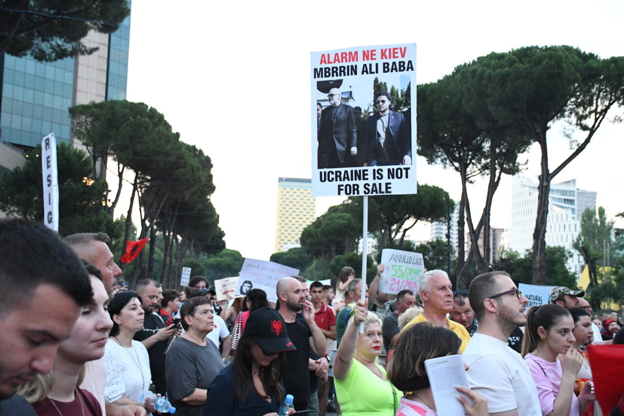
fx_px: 832
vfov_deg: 28.1
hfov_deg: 41.1
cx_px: 312
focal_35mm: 48
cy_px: 208
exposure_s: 1/160
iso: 3200
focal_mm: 32
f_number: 5.6
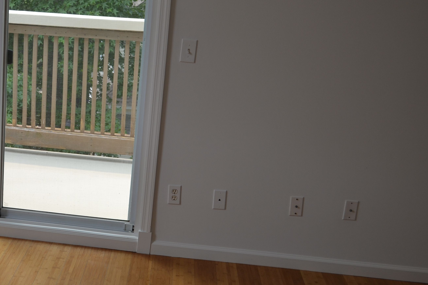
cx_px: 54
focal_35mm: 53
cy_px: 146
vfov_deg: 25.5
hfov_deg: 35.6
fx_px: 630
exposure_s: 1/125
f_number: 5.6
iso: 100
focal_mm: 20
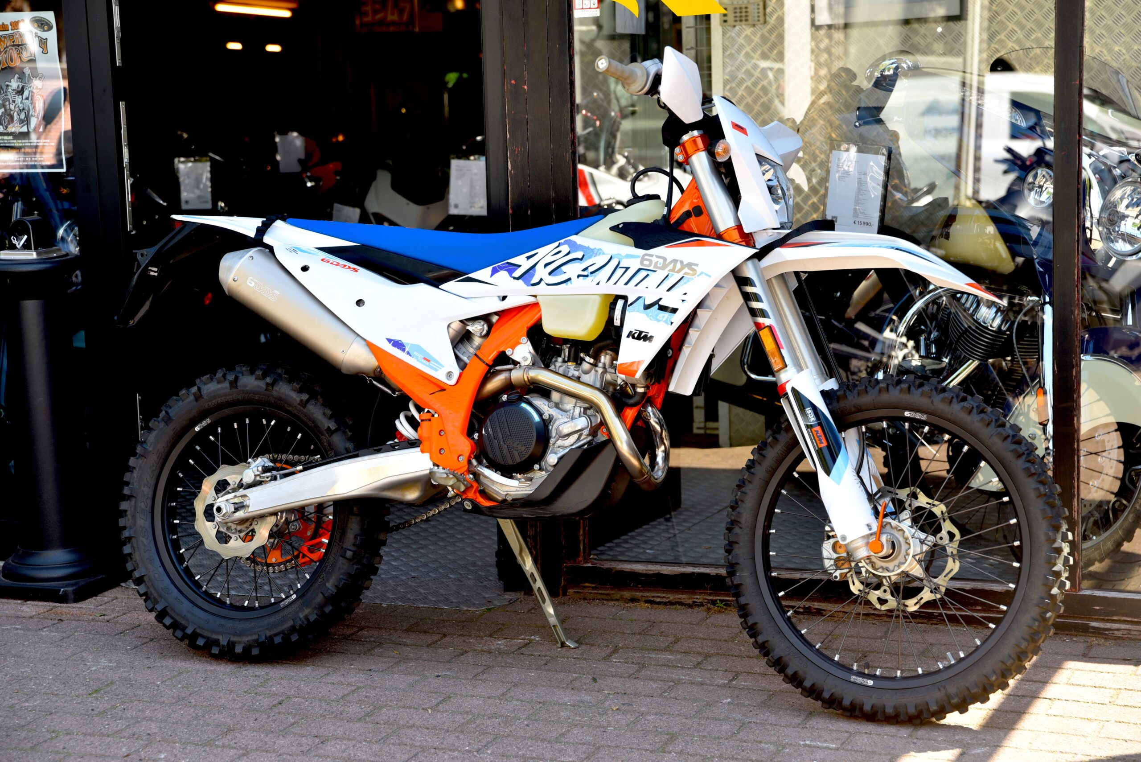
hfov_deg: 28.8
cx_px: 570
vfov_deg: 19.5
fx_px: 2219
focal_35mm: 70
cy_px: 381
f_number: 4.5
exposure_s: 1/80
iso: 100
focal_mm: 70
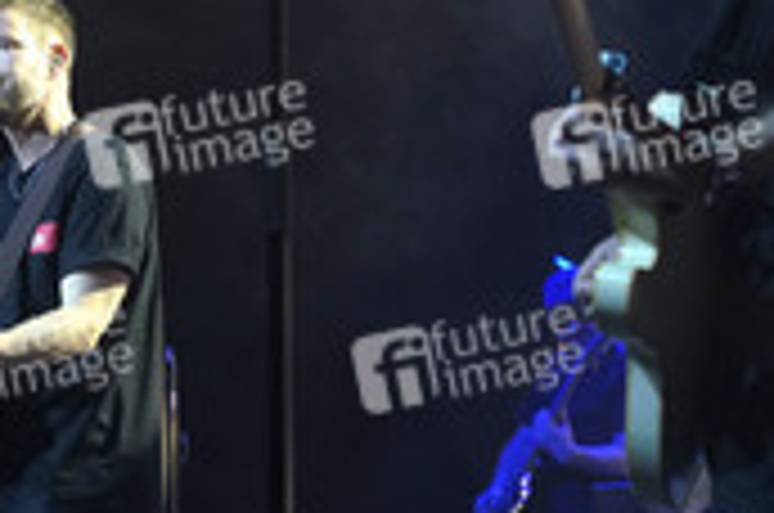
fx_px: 4056
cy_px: 22
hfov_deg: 10.8
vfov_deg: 7.2
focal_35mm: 189
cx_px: 79
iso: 2000
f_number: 4.5
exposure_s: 1/250
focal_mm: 72
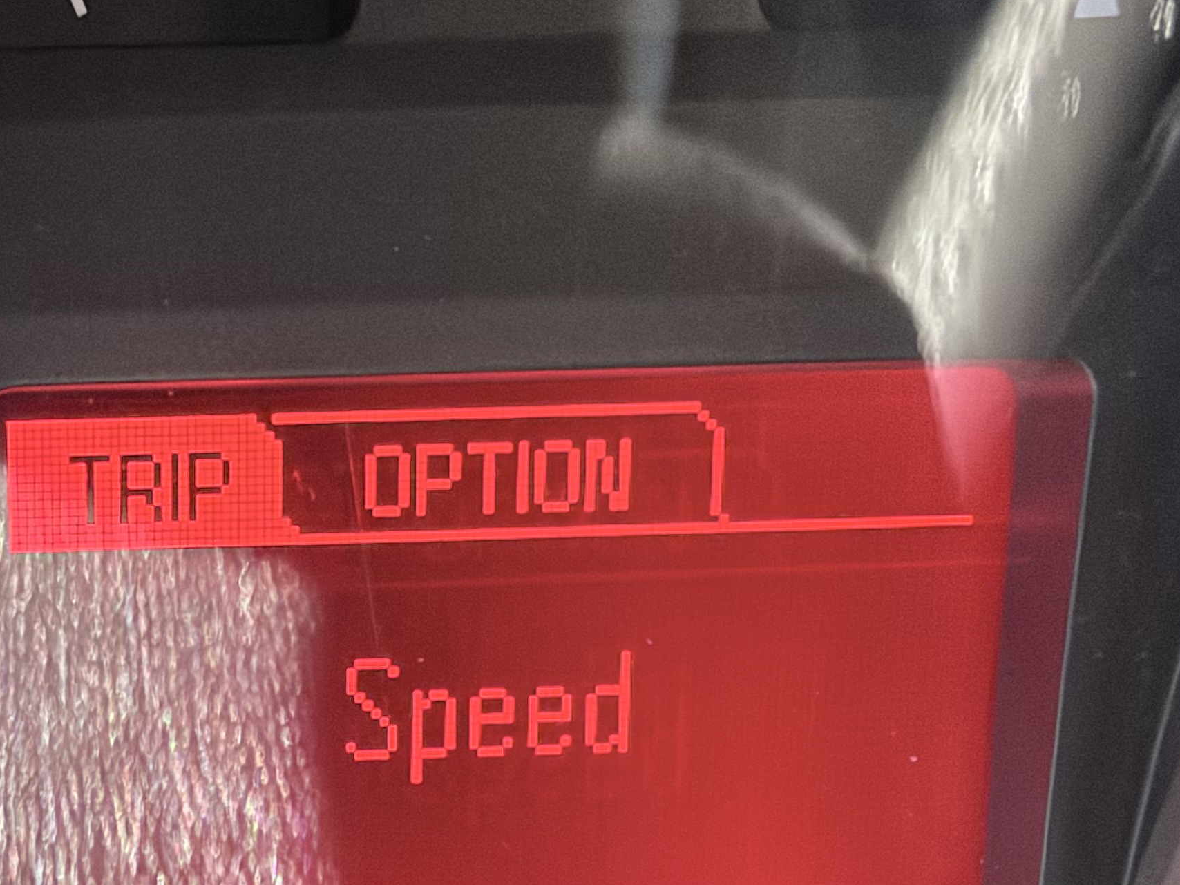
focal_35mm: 59
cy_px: 864
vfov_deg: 23.8
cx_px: -15
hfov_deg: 30.3
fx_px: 2011
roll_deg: +1.2
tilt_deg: -36.6
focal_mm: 2.22
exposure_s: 1/121
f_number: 2.2
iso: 320
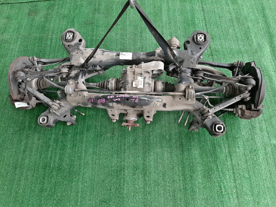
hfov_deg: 67.3
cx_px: 138
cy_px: 104
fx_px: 207
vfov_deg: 53.1
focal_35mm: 26
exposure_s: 1/50
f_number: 1.7
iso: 127
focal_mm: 3.93
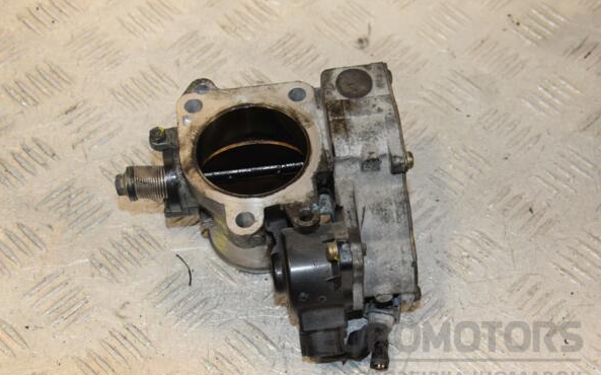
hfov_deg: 31.5
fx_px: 1064
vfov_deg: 20.0
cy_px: 202
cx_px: 298
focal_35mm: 65
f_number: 8
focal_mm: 42
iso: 1600
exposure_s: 1/200
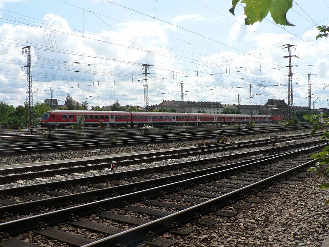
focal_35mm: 36
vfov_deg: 39.7
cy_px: 124
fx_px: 342
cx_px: 164
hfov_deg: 51.4
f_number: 5.6
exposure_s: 1/500
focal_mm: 6
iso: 80
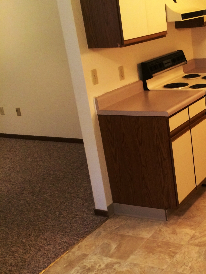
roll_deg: +6.5
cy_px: 155
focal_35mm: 53
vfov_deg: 36.1
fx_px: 420
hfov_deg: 26.6
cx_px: 187
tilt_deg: -20.0
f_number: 2.2
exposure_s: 1/30
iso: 160
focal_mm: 4.15
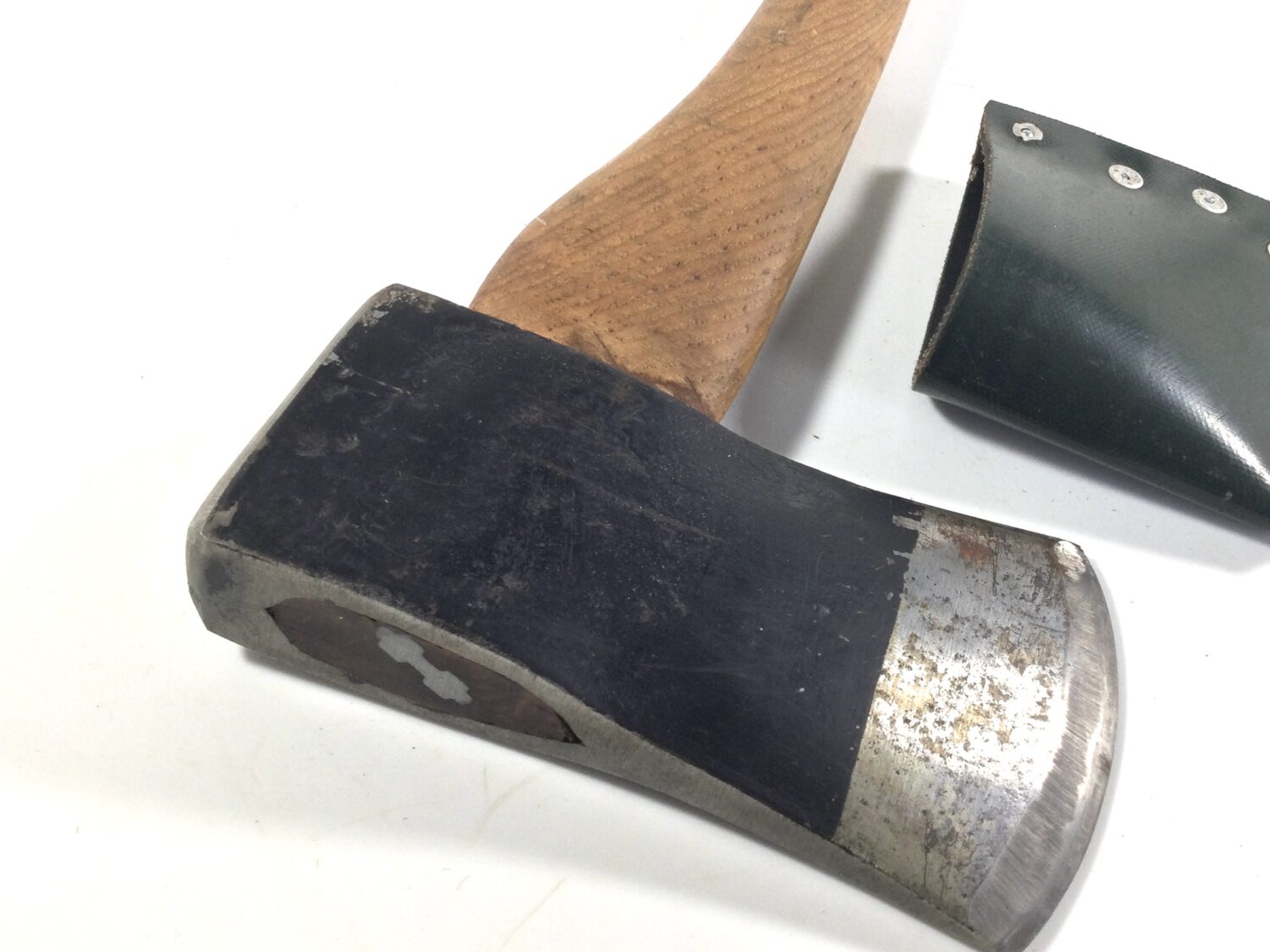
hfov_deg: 46.6
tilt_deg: -43.6
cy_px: 370
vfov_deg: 35.8
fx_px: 1468
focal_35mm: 40
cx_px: 735
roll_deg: -8.1
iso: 25
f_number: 2.4
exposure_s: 1/50
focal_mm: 3.3
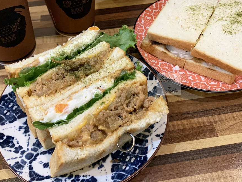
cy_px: 75
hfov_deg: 51.3
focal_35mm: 36
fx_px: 252
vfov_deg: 39.5
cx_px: 116
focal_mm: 4.25
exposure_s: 1/60
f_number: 1.8
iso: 320
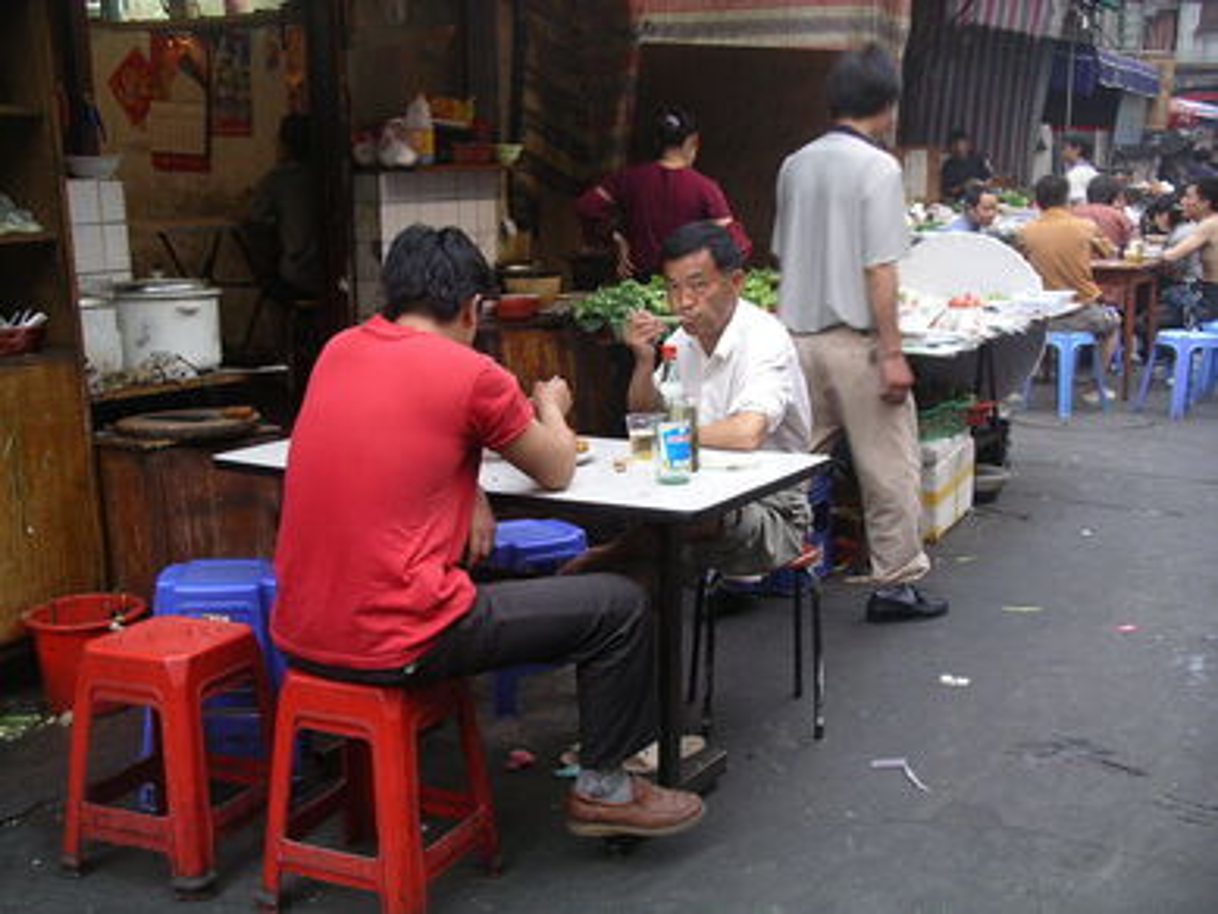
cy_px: 457
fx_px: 1584
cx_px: 609
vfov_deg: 32.2
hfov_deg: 42.1
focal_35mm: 45
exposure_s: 1/46
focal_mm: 9.3
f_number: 3
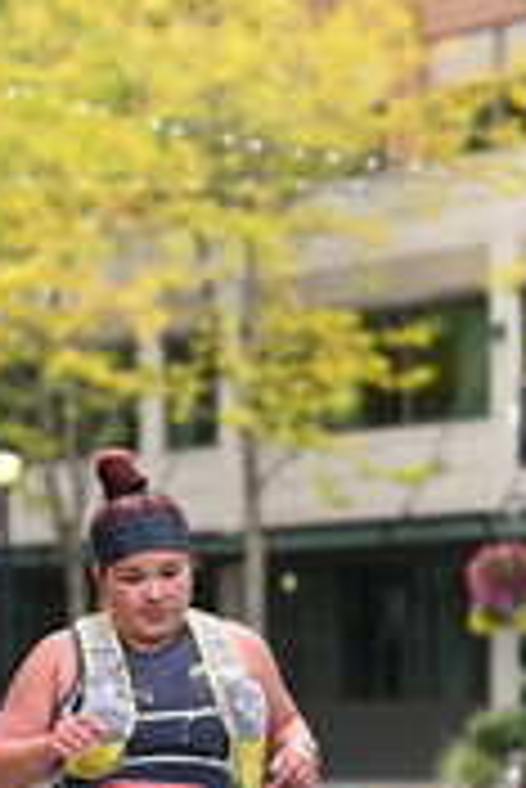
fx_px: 5840
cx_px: 115
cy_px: 653
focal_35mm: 267
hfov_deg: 5.2
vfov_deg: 7.7
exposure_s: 1/2000
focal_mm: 85
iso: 640
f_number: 2.8
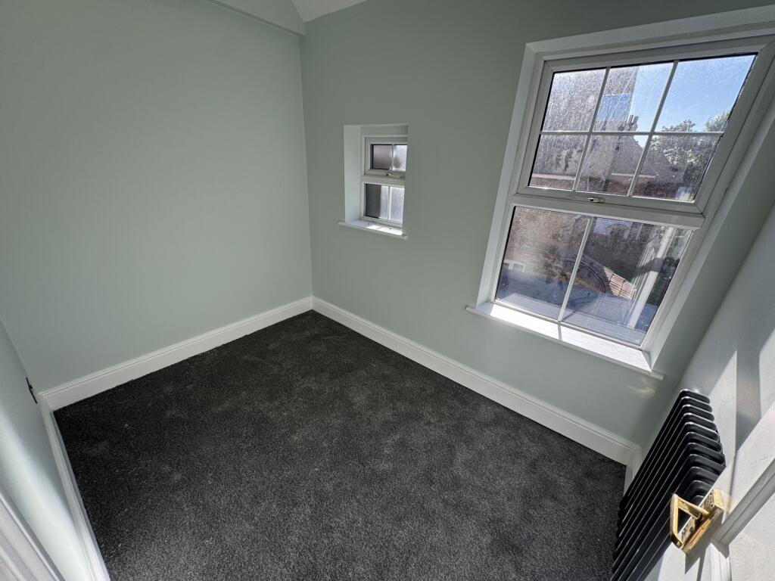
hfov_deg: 102.1
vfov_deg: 85.7
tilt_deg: -23.6
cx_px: 388
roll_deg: -3.6
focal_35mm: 14
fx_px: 313
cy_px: 290
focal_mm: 2.22
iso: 40
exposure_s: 1/320
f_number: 2.2
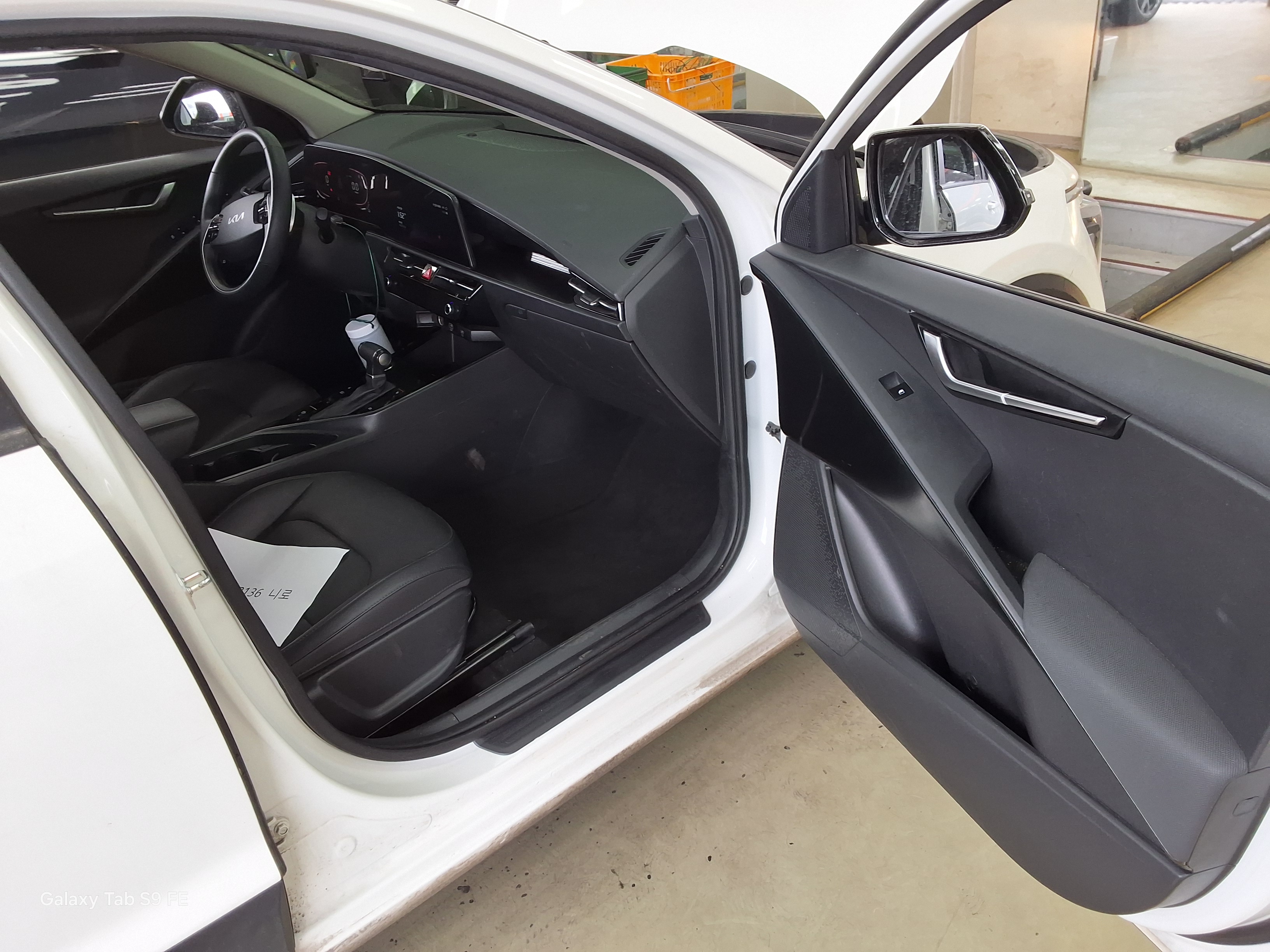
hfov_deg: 63.4
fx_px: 1027
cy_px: 476
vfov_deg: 49.7
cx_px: 635
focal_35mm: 28
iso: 40
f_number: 1.9
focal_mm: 2.91
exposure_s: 1/120
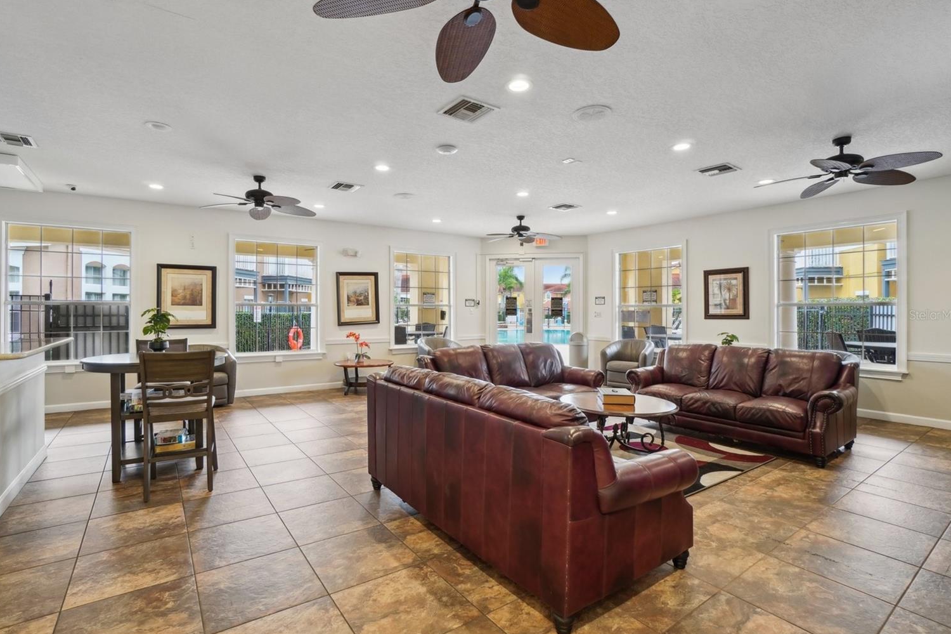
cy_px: 315
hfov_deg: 96.7
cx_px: 458
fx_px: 423
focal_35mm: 16
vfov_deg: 73.7
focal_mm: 10
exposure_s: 1/13
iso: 400
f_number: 8
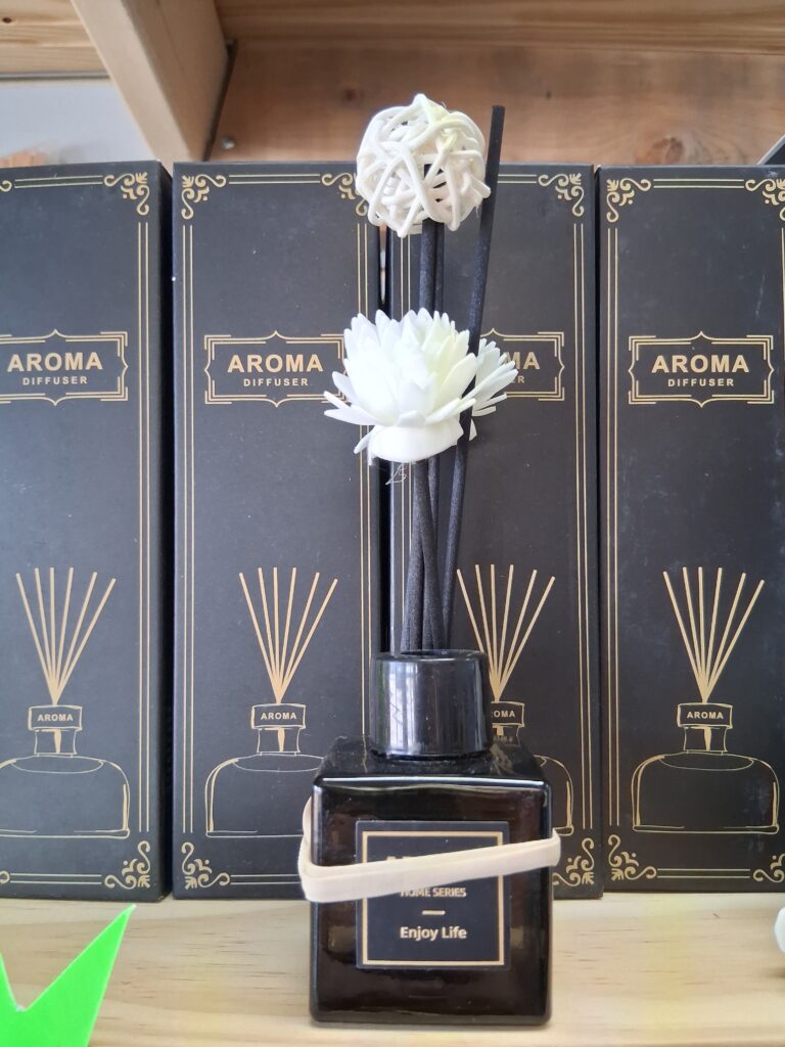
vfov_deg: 67.3
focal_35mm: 26
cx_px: 392
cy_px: 524
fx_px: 786
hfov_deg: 53.1
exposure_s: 1/120
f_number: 1.8
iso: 400
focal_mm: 3.98
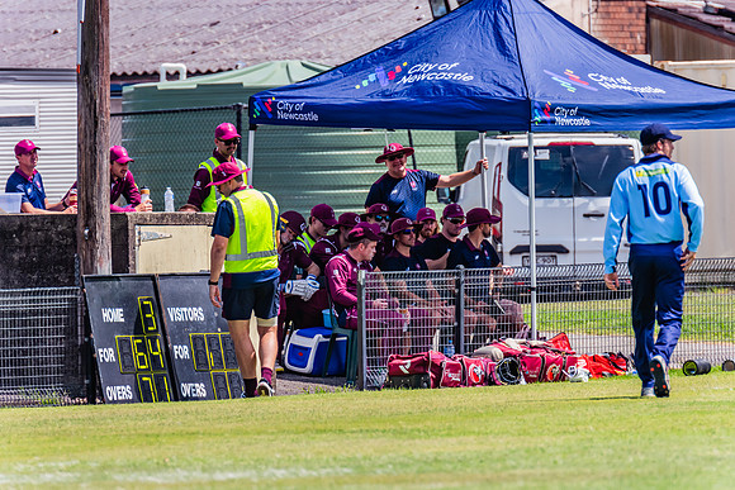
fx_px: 12530
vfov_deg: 2.2
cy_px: 245
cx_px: 368
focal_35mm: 614
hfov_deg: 3.4
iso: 800
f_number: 9
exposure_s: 1/1250
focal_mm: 600
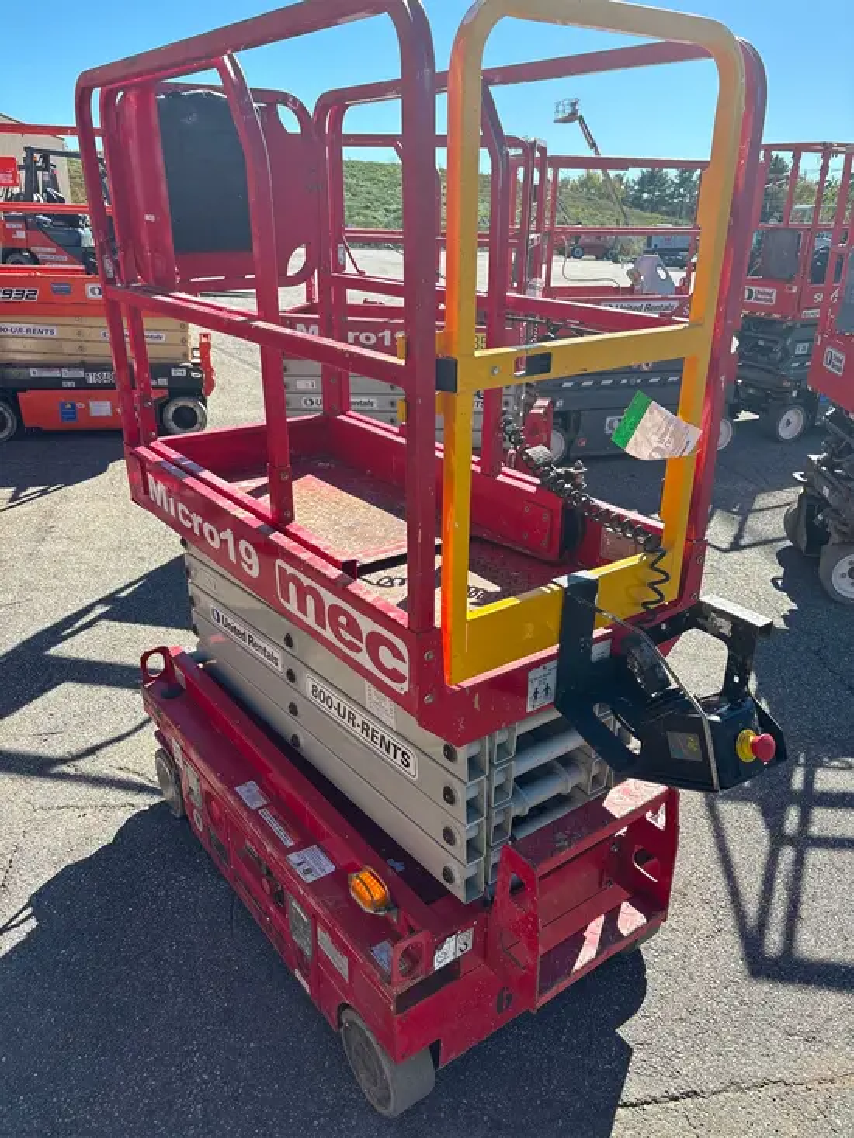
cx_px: 427
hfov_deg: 53.1
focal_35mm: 26
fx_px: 855
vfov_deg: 67.3
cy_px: 569
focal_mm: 5.96
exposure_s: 1/2208
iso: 64
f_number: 1.6
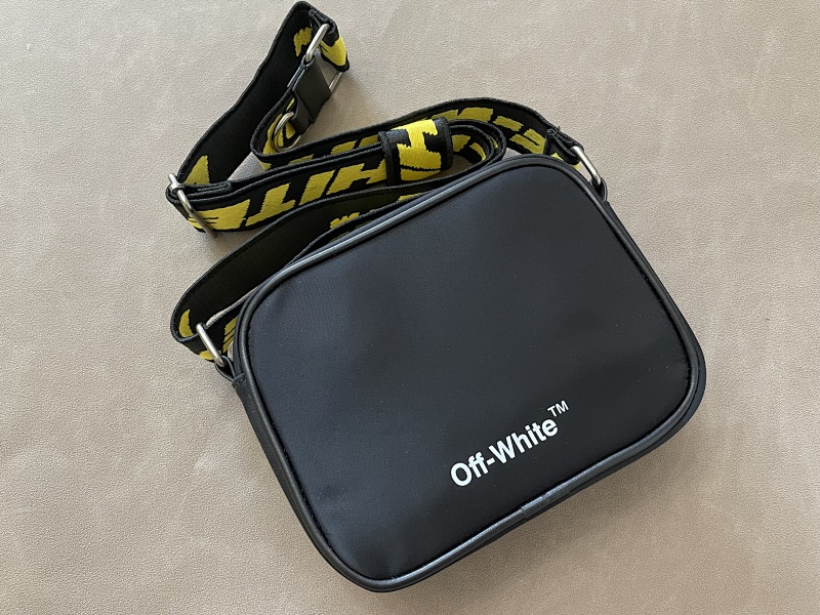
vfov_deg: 53.1
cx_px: 410
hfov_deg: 67.3
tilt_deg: -78.4
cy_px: 308
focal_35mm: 26
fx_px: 616
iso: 400
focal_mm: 4.2
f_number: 1.6
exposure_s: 1/33
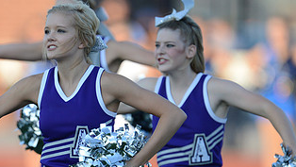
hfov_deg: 2.0
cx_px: 51
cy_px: 160
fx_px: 8363
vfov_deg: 1.1
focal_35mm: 1065
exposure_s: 1/1600
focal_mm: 550
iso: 800
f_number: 4
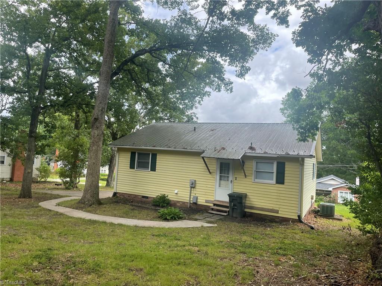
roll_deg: -3.3
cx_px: 191
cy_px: 143
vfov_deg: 53.1
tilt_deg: +5.2
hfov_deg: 67.3
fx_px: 287
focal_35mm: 26
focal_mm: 4.2
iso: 32
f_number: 1.6
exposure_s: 1/868
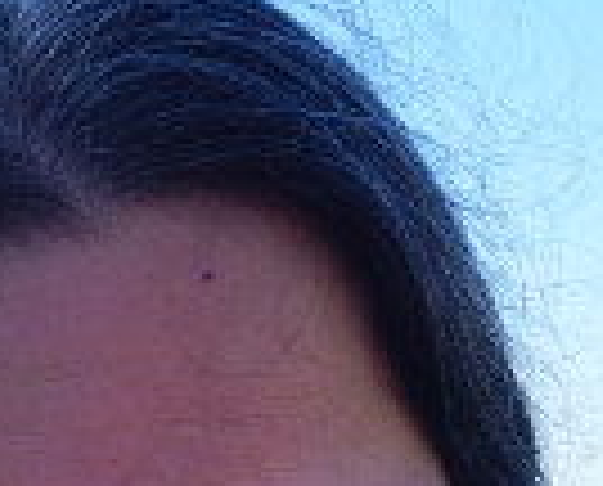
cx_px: 45
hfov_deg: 14.2
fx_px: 2398
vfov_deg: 11.1
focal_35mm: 134
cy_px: 758
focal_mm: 16
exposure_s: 1/80
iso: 100
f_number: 11
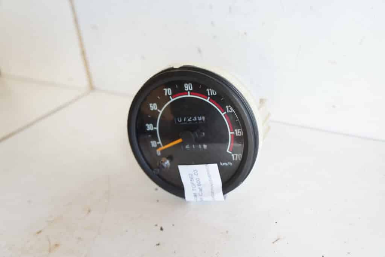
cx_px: 192
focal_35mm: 28
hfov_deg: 64.5
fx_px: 305
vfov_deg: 45.7
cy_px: 128
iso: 500
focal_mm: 19
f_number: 3.5
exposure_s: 1/80
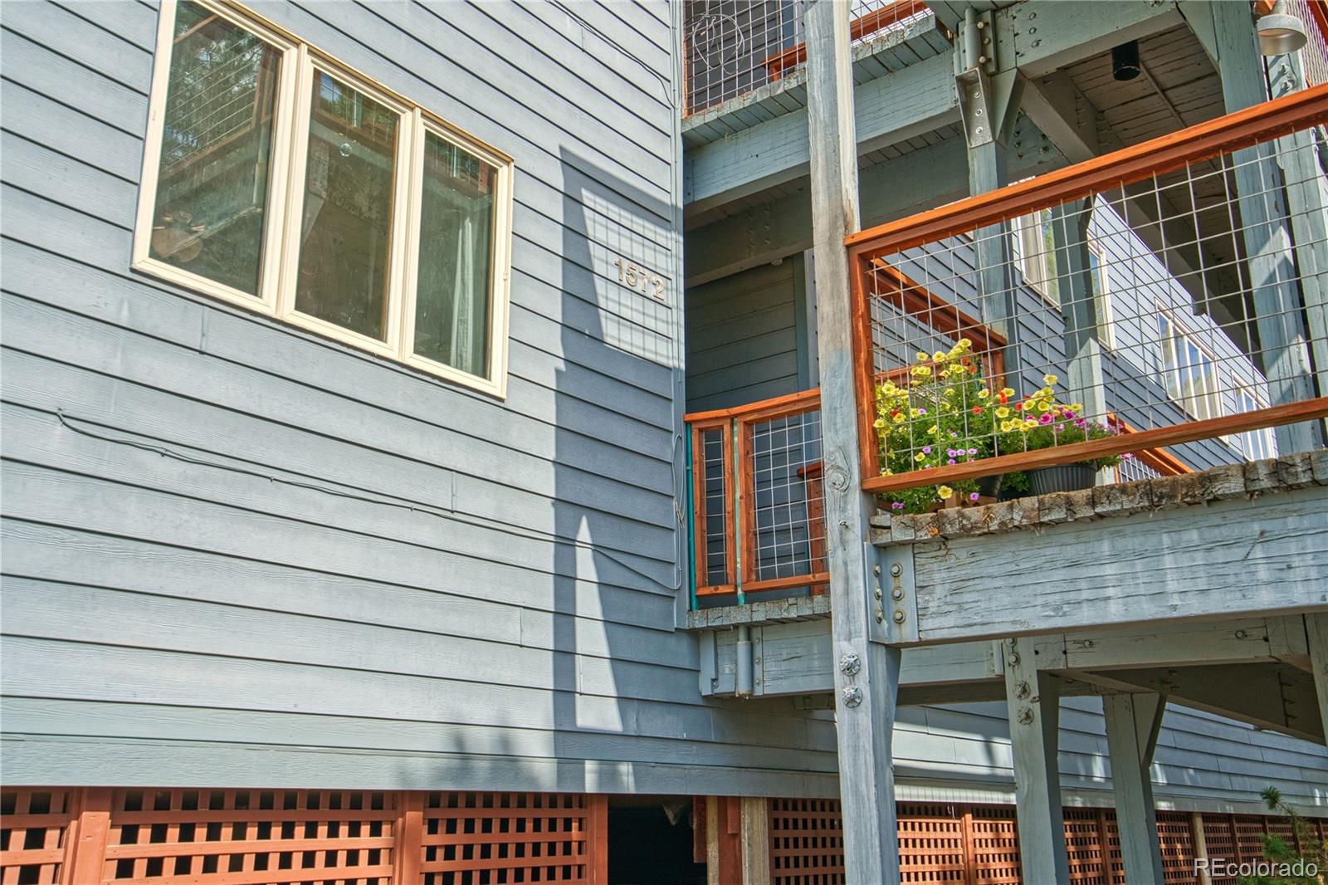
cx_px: 664
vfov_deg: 37.8
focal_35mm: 35
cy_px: 442
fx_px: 1291
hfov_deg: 54.4
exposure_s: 1/800
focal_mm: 35
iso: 500
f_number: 5.6
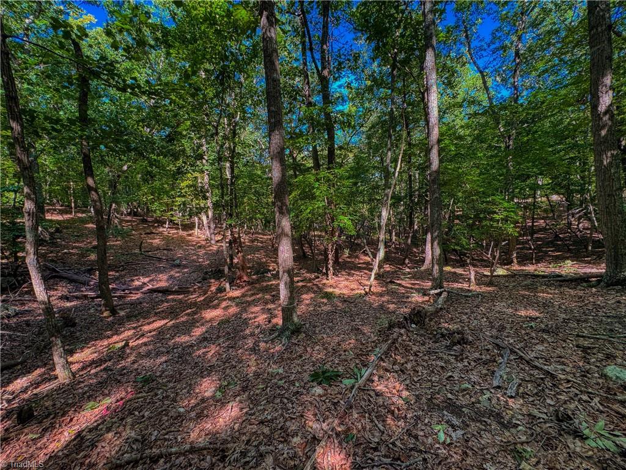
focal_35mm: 14
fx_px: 253
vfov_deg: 85.7
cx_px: 313
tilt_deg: -8.9
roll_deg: +0.8
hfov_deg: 102.1
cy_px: 235
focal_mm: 2.22
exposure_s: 1/99
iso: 64
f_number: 2.2
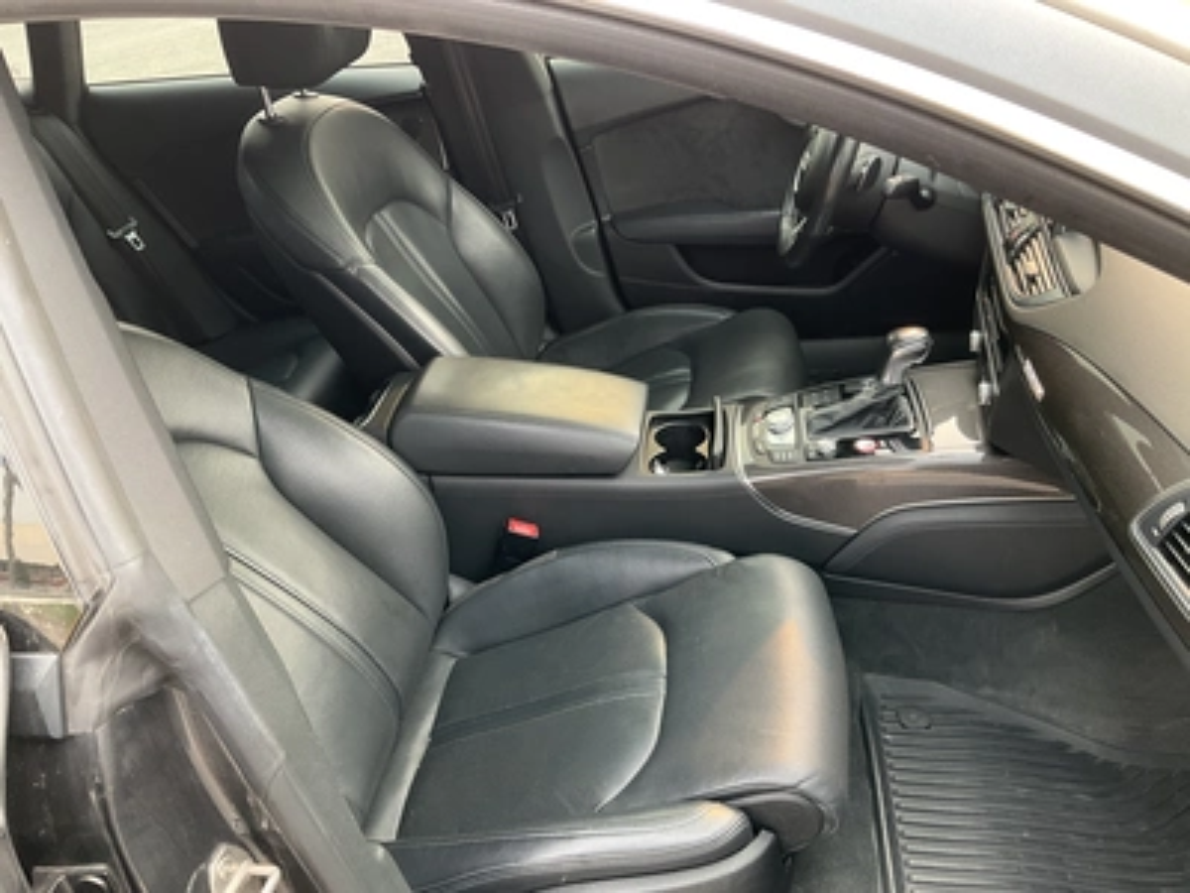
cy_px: 446
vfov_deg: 48.2
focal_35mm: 29
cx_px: 595
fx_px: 997
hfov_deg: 61.7
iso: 64
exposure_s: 1/122
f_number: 1.8
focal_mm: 3
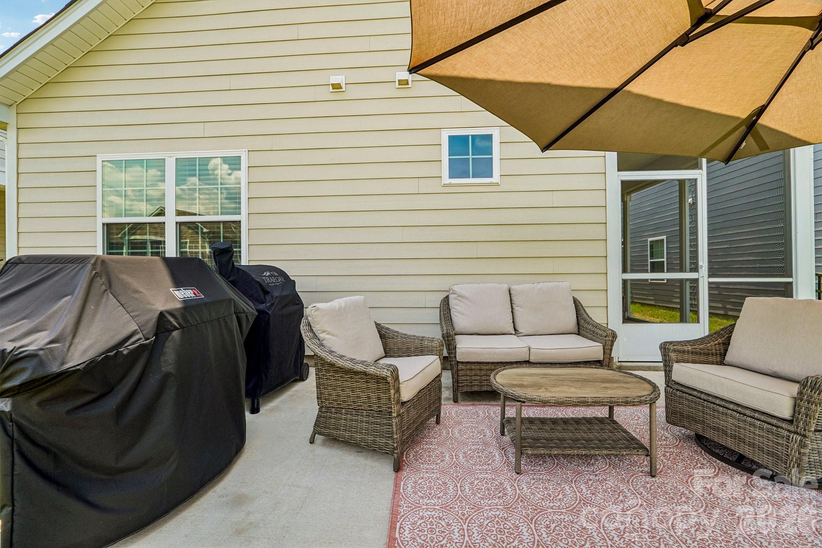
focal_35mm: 15
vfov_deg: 77.3
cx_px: 411
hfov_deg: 100.4
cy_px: 274
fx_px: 342
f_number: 8
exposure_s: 1/60
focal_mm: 10
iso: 100
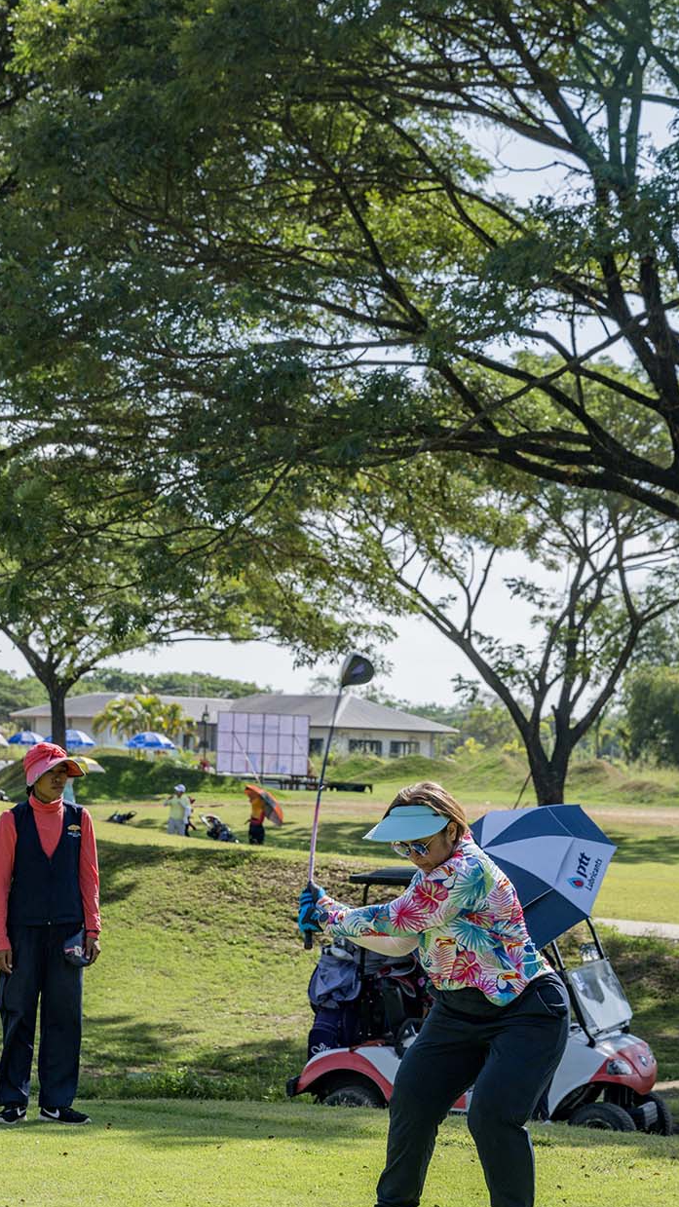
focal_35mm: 84
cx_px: 291
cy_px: 698
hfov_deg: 14.4
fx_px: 2688
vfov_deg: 25.3
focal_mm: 69
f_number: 7.1
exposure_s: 1/640
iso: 64
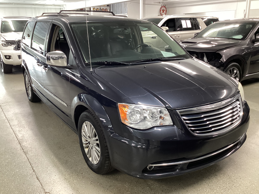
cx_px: 130
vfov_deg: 45.4
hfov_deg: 58.4
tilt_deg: -18.4
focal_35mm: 31
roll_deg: +0.2
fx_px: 232
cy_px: 97
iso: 250
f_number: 2.4
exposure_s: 1/33
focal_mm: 3.3
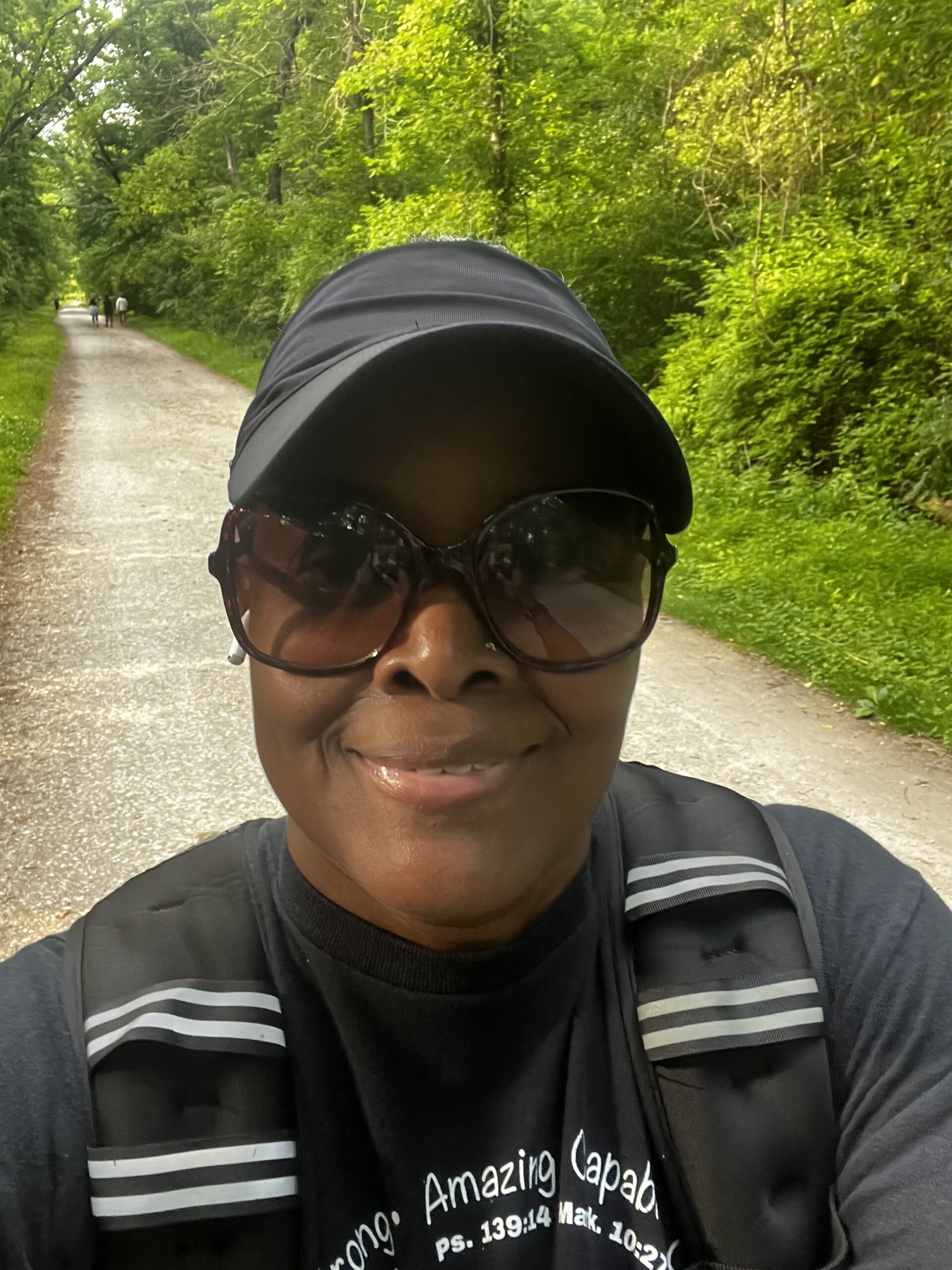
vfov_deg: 60.0
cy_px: 635
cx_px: 476
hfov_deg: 46.8
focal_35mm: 30
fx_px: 1100
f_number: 2.2
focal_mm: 2.71
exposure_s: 1/60
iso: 320
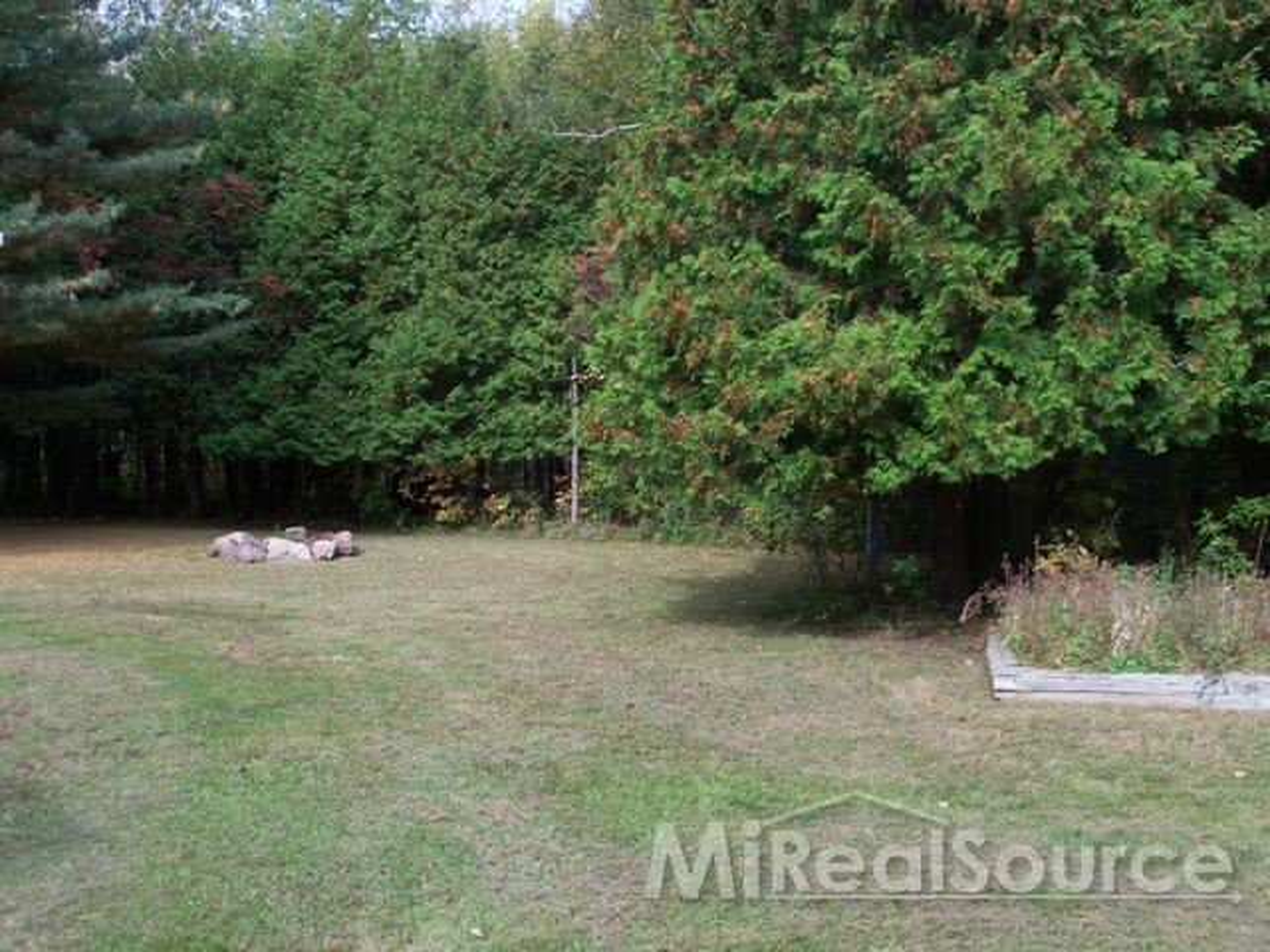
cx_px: 635
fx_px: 1284
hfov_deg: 52.6
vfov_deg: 40.7
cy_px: 476
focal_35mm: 35
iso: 64
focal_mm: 6.3
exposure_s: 1/400
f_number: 3
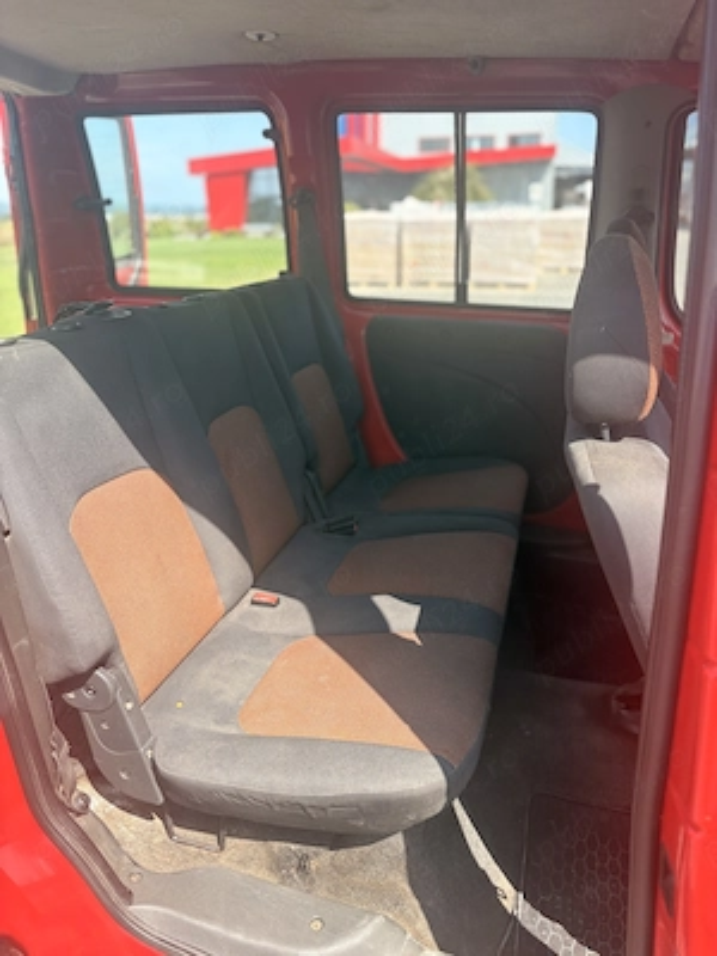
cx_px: 358
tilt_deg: -19.7
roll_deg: +1.4
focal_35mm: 26
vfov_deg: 67.3
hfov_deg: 53.1
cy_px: 478
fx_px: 718
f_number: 1.6
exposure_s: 1/830
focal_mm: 5.96
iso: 50
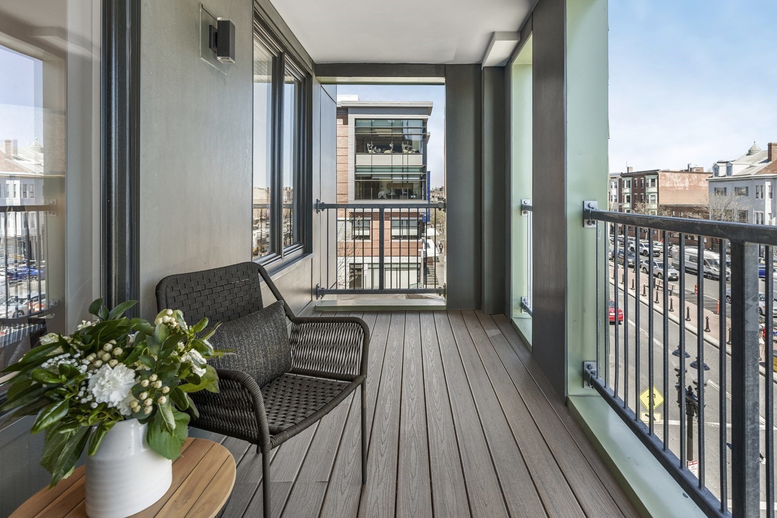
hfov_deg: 89.8
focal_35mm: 18
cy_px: 202
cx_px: 422
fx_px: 388
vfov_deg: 66.6
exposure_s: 1/320
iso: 200
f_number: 5.6
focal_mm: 14
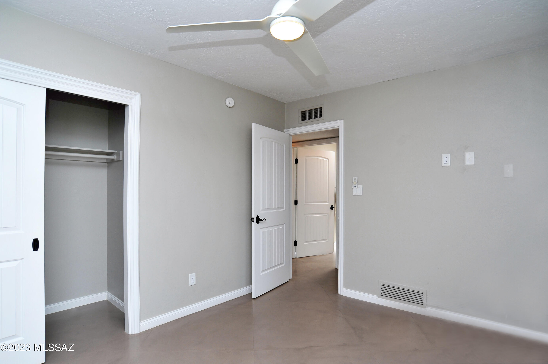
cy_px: 182
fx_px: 274
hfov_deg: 90.0
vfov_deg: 67.3
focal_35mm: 18
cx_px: 274
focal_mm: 18
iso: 320
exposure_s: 1/100
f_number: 7.1
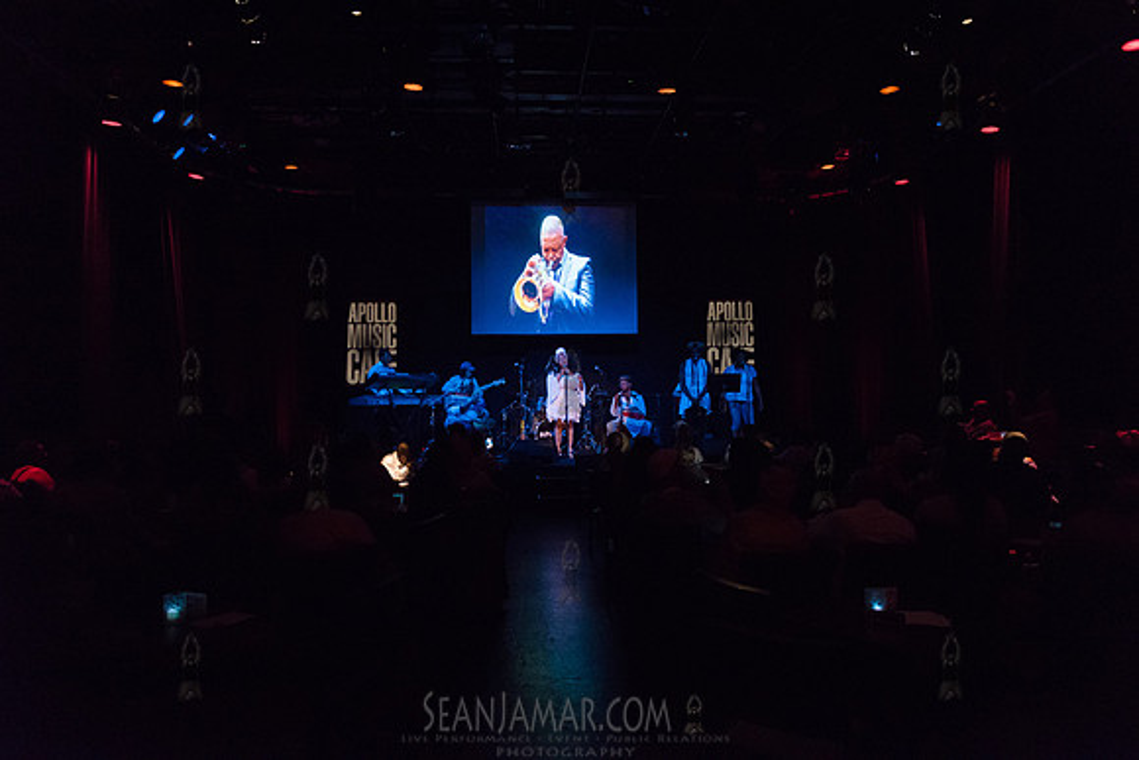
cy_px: 380
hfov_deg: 73.7
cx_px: 570
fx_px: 759
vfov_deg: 53.2
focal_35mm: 24
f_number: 2.8
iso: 4000
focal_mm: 24
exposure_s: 1/250
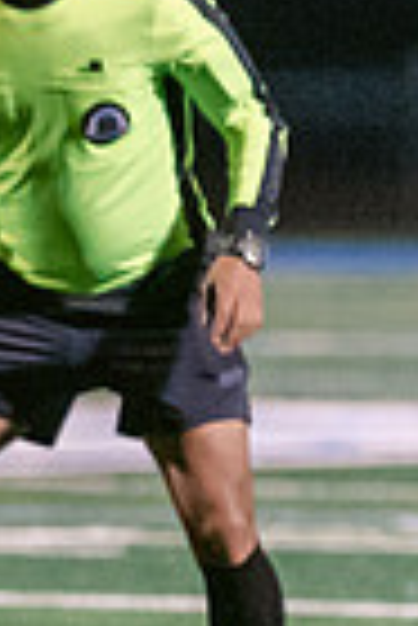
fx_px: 25572
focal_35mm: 1472
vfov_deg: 1.4
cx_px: -933
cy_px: 900
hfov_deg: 0.9
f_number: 3
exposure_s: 1/1000
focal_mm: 200
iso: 3200
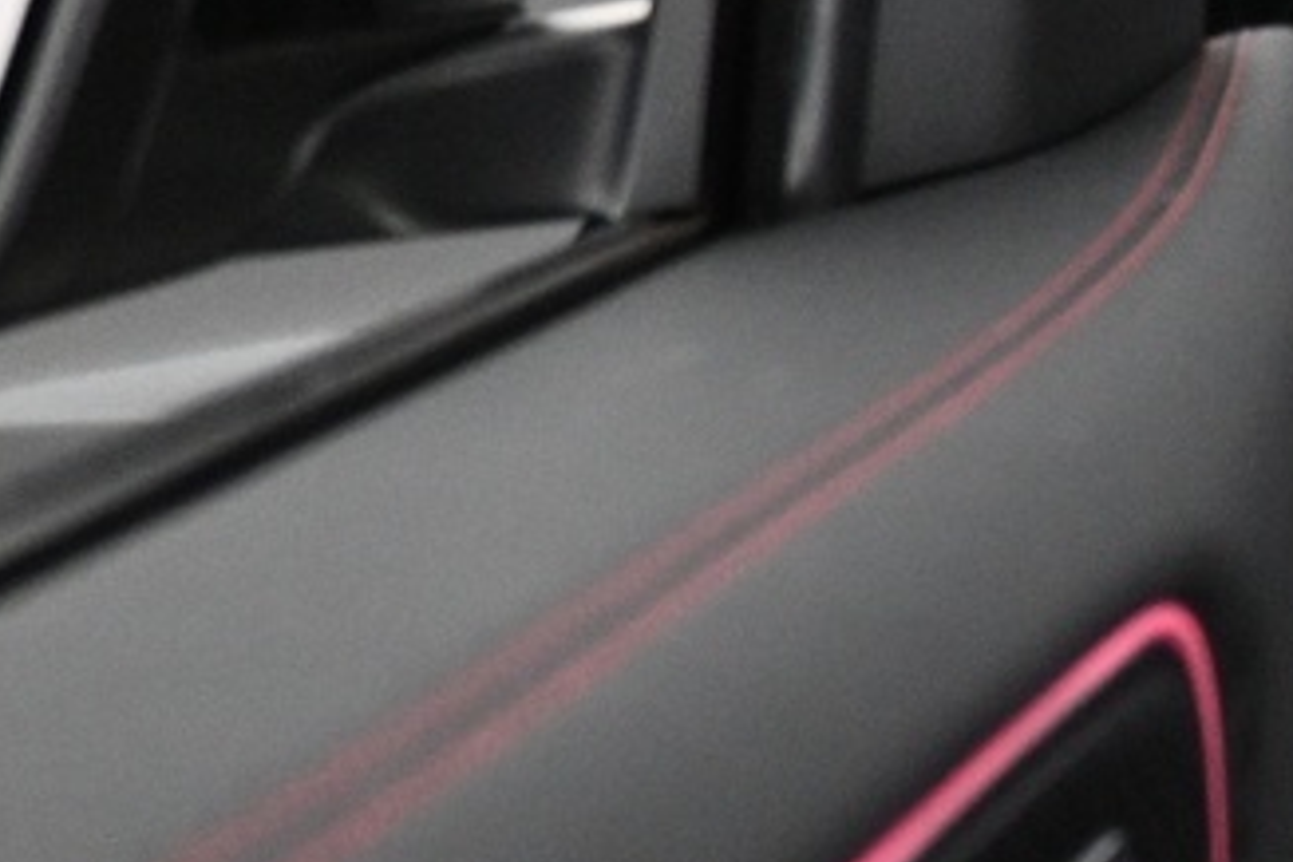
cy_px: 20
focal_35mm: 119
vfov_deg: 11.4
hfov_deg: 13.0
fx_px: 4274
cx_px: 3100
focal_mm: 16
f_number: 3.5
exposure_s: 1/30
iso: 1600
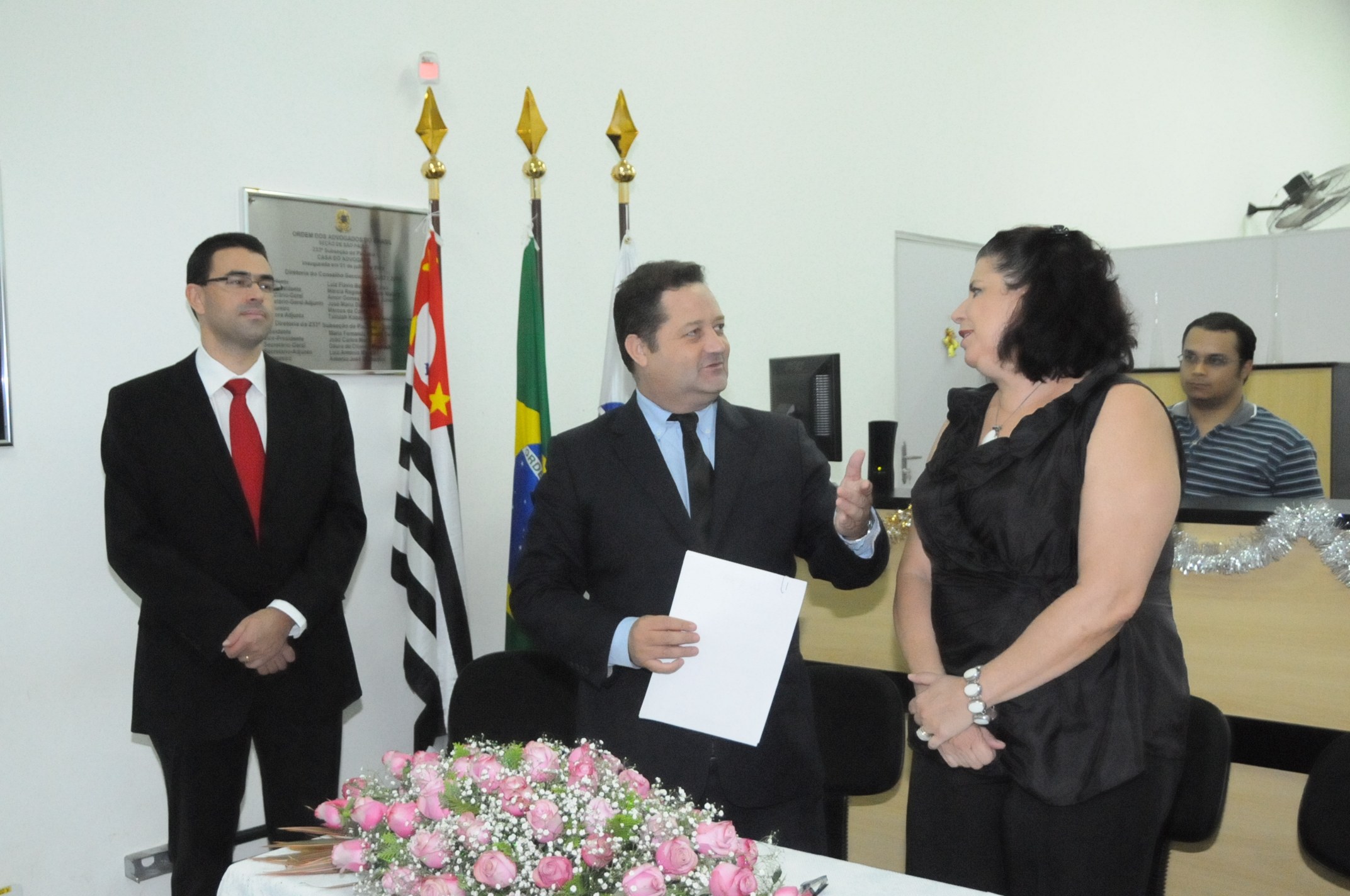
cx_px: 675
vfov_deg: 36.8
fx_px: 1348
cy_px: 448
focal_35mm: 36
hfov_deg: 53.2
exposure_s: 1/200
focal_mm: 24
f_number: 4.5
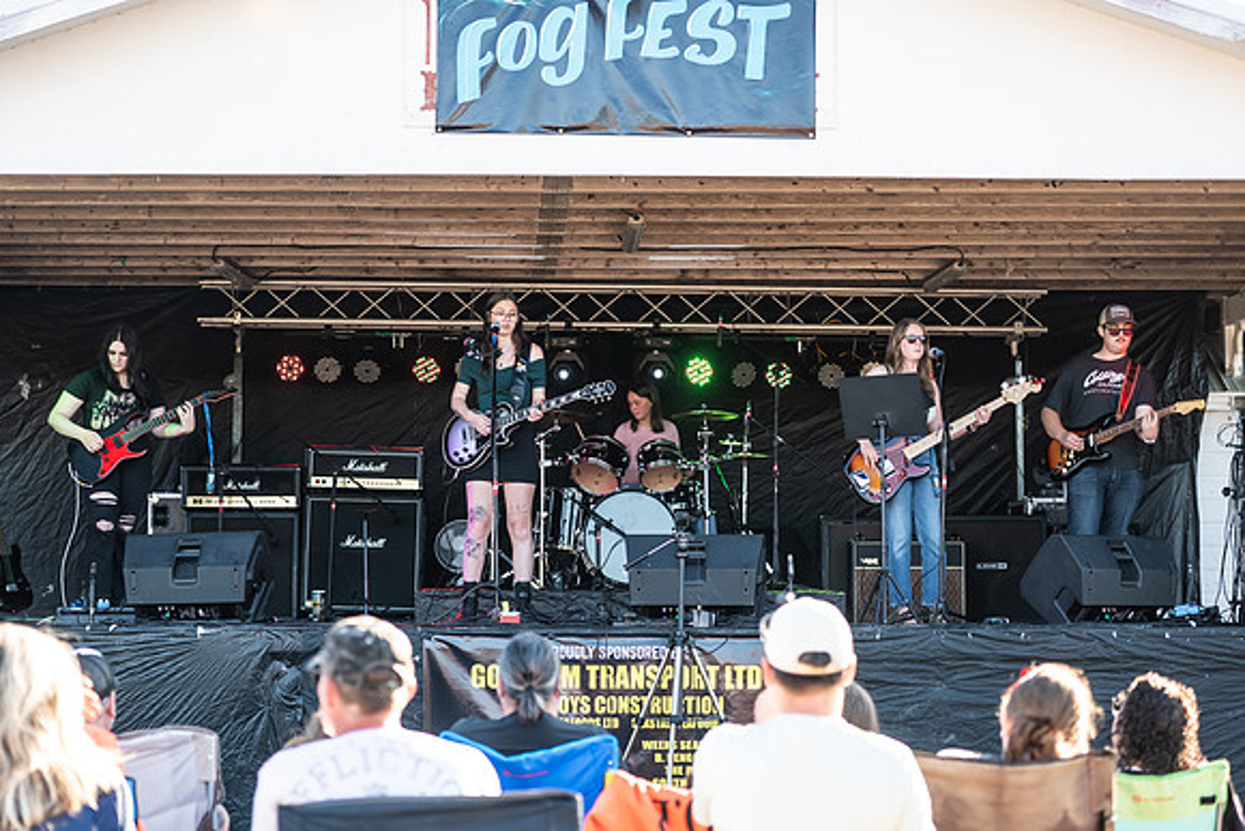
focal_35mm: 81
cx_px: 524
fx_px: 2806
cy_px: 482
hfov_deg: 25.0
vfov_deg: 16.8
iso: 500
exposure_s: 1/800
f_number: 2.8
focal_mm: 70
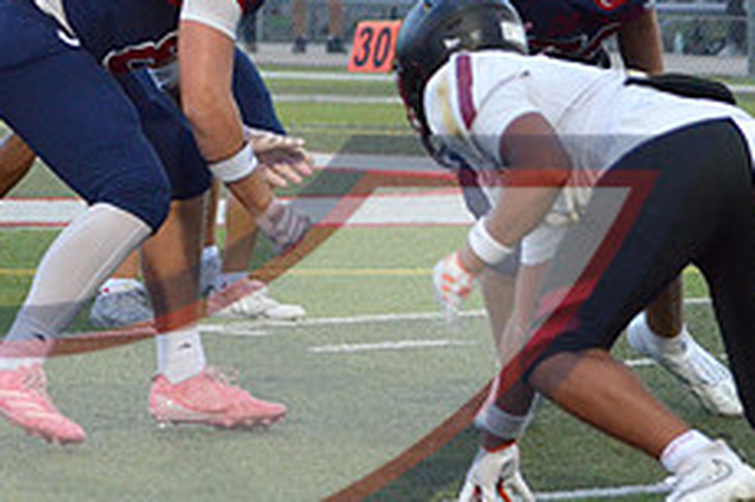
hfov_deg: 4.7
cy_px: 3
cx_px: -3
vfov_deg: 3.1
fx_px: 9179
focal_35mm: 438
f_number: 4.8
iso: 2500
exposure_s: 1/500
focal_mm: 116
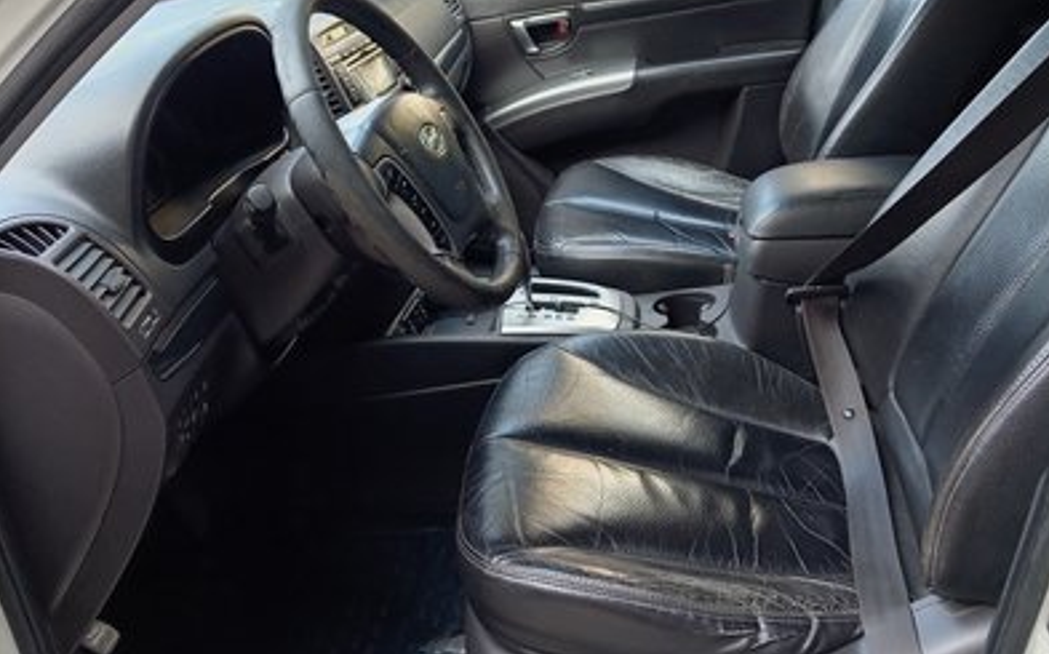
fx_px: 771
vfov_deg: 45.9
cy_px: 291
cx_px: 523
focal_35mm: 27
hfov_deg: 68.4
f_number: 1.8
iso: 102
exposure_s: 1/50
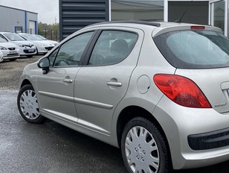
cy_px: 44
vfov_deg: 33.1
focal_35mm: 43
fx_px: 285
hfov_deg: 43.3
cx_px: 148
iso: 32
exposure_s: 1/793
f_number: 1.8
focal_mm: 4.25
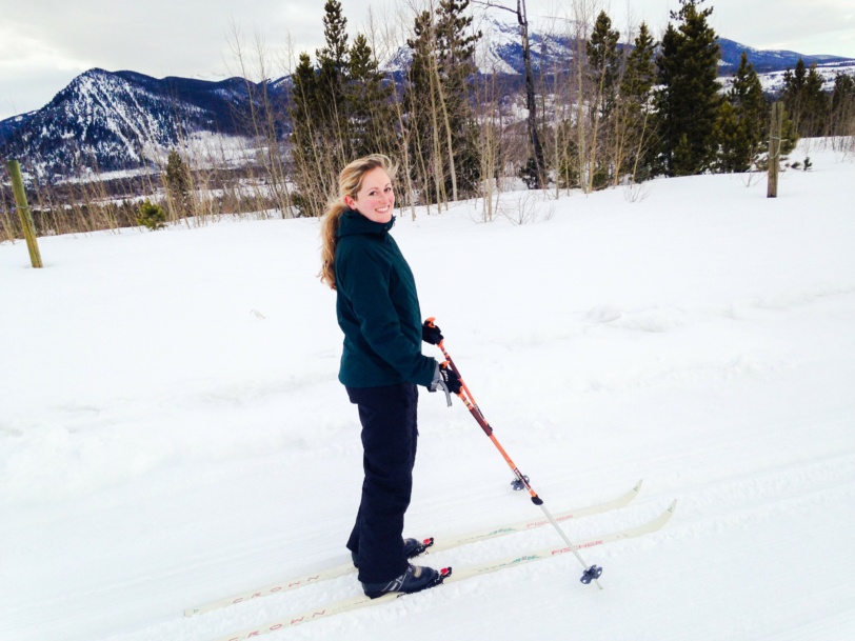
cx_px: 428
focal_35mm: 33
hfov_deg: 55.4
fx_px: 815
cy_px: 320
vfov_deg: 42.9
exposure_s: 1/526
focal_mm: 4.12
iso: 50
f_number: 2.4
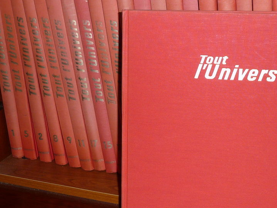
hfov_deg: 32.2
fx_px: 480
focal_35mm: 60
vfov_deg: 24.4
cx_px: 150
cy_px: 101
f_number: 3.5
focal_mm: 5.3
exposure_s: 1/30
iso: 100
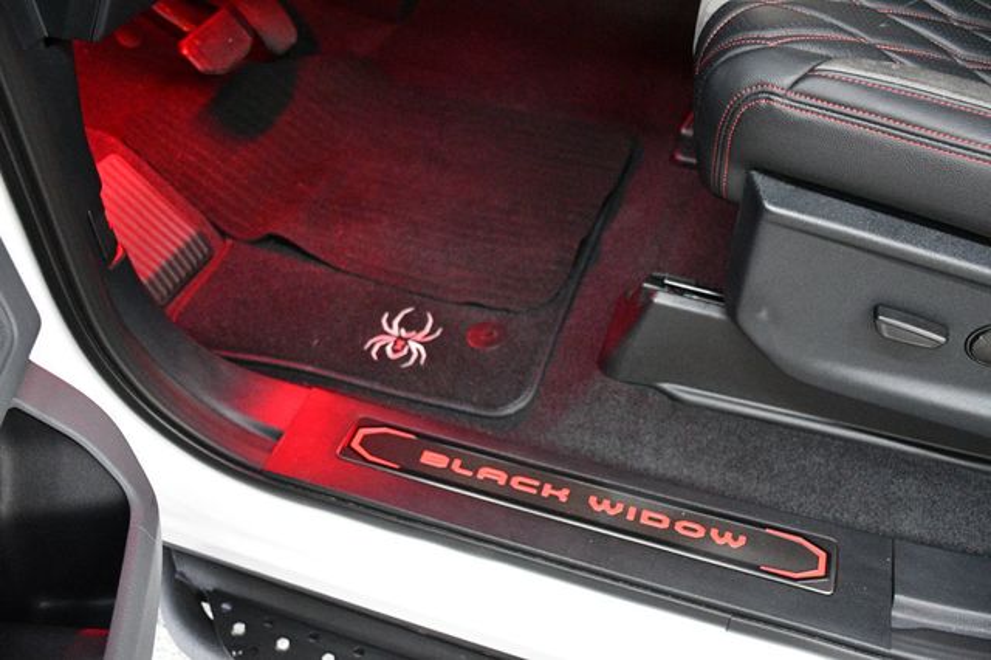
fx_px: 908
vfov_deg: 39.9
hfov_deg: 57.2
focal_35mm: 33
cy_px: 330
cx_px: 496
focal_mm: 22
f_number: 3.5
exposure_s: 1/60
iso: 5600
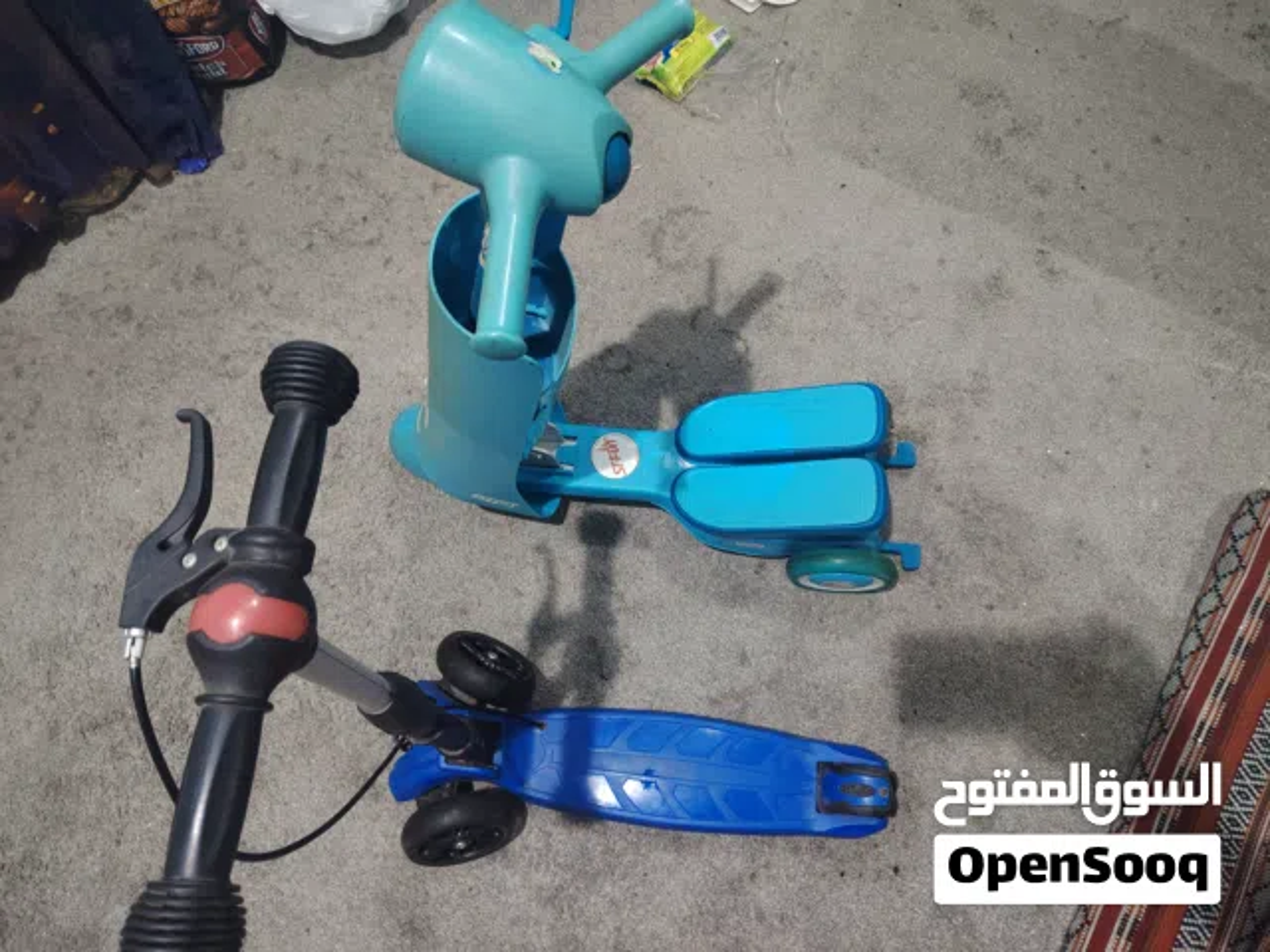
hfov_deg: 71.6
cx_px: 635
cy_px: 476
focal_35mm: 24
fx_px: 881
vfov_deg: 56.8
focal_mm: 5.25
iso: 2953
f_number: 1.75
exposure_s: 1/33.3
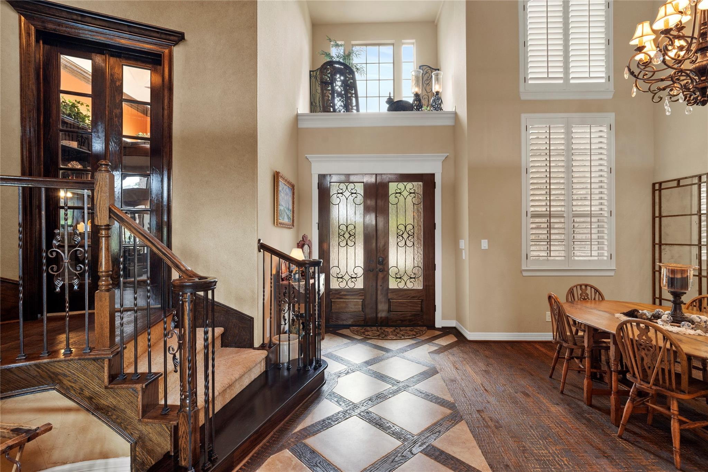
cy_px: 236
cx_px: 354
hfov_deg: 96.7
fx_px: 315
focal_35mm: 16
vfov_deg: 73.7
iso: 320
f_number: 8
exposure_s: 1/3
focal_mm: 16
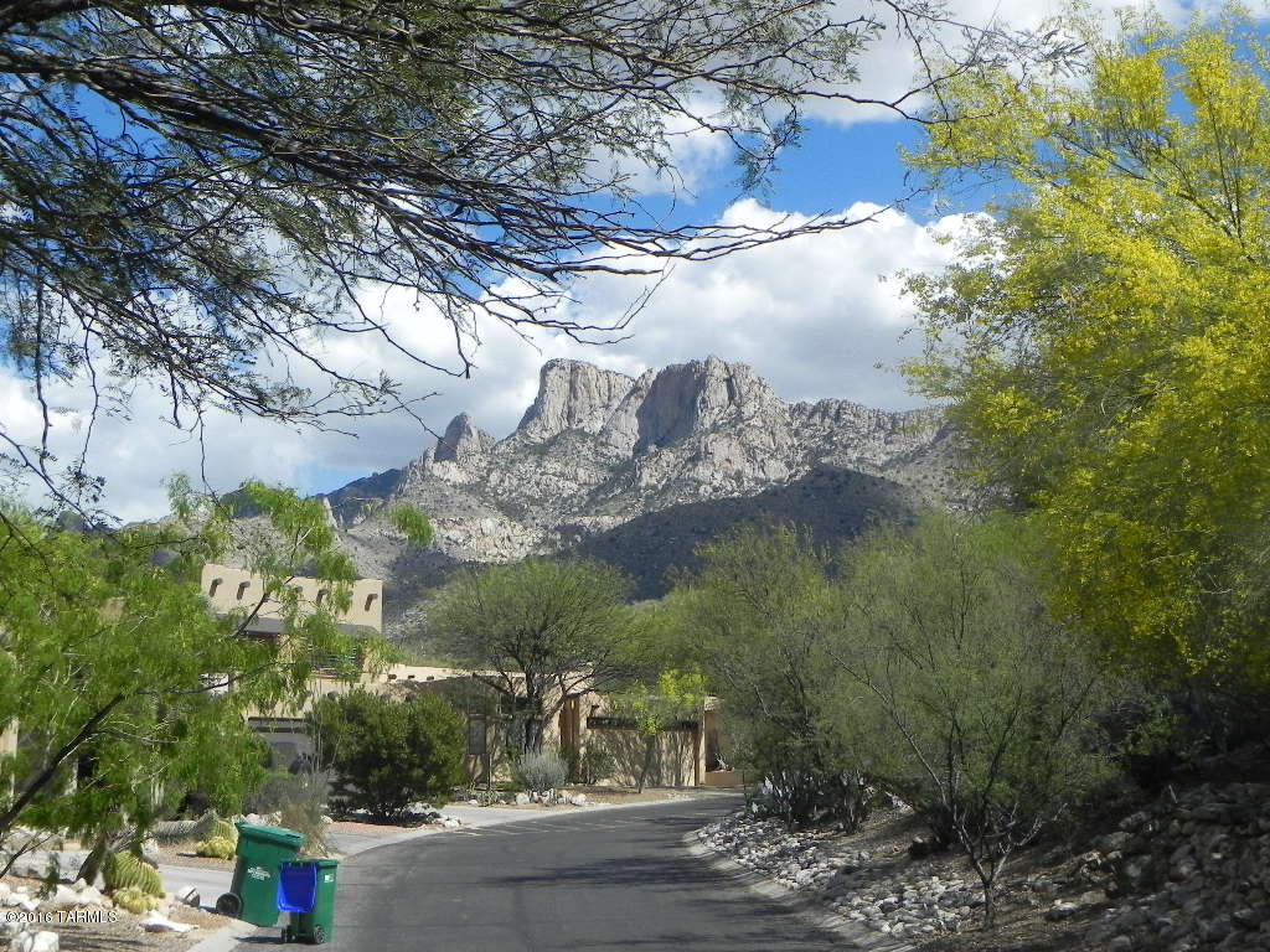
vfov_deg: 31.5
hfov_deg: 41.2
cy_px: 476
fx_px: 1688
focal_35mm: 46
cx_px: 635
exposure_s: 1/472
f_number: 7.1
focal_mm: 8.2
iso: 160
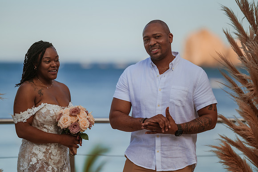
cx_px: 129
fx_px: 978
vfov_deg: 10.0
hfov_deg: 15.0
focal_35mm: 137
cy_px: 86
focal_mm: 135
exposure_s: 1/5000
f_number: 1.8
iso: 320
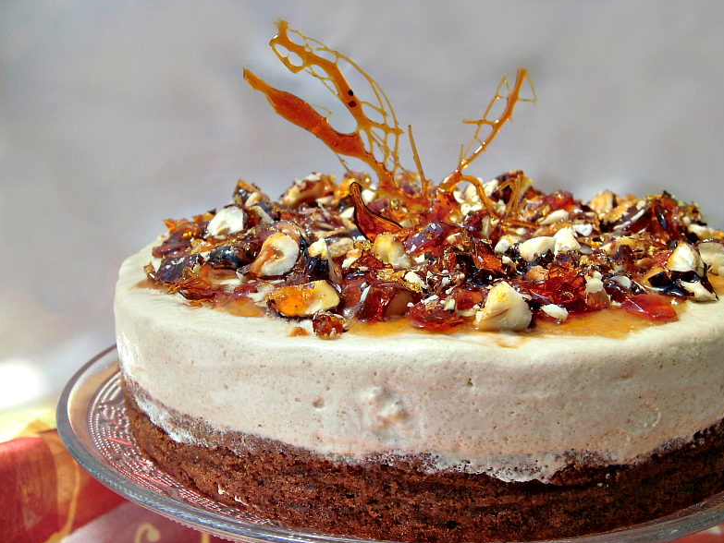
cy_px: 269
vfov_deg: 30.3
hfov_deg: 39.6
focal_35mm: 48
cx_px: 368
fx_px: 1004
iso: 100
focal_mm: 8.3
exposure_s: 1/640
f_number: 3.4
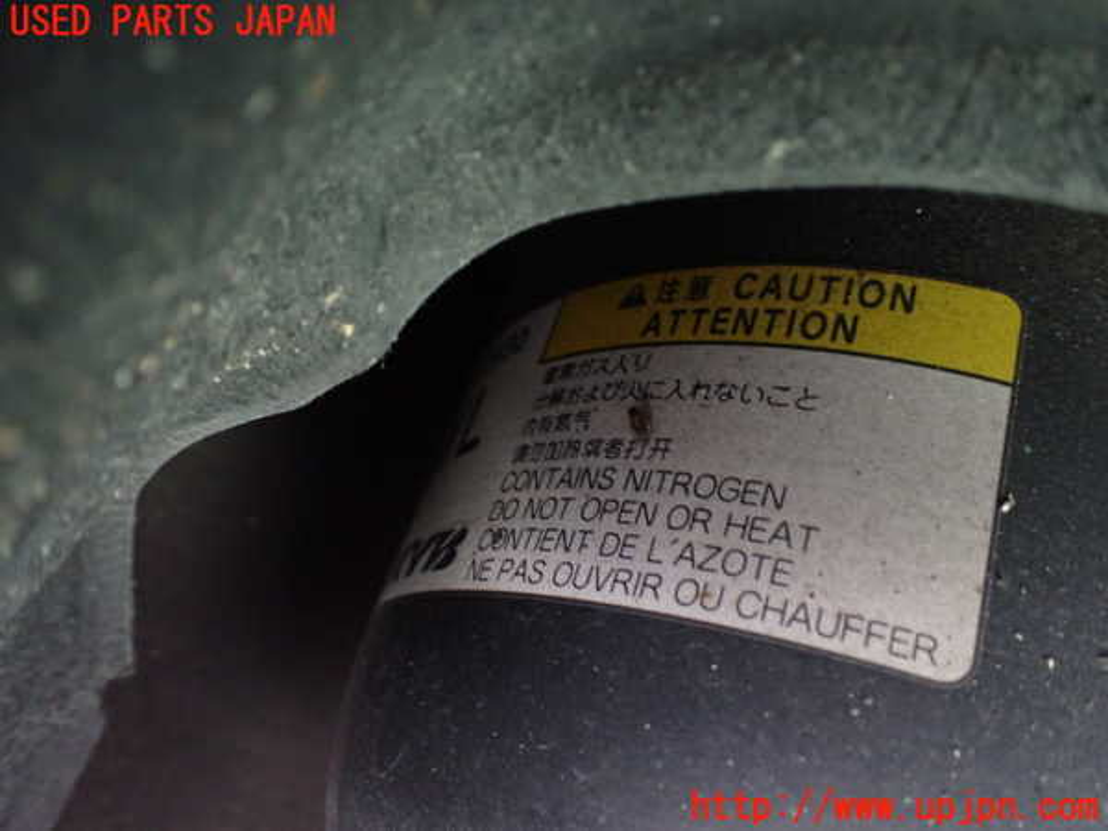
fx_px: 960
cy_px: 416
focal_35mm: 30
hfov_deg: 60.0
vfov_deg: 46.8
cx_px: 554
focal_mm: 5.4
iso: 1000
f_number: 2.3
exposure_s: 1/30
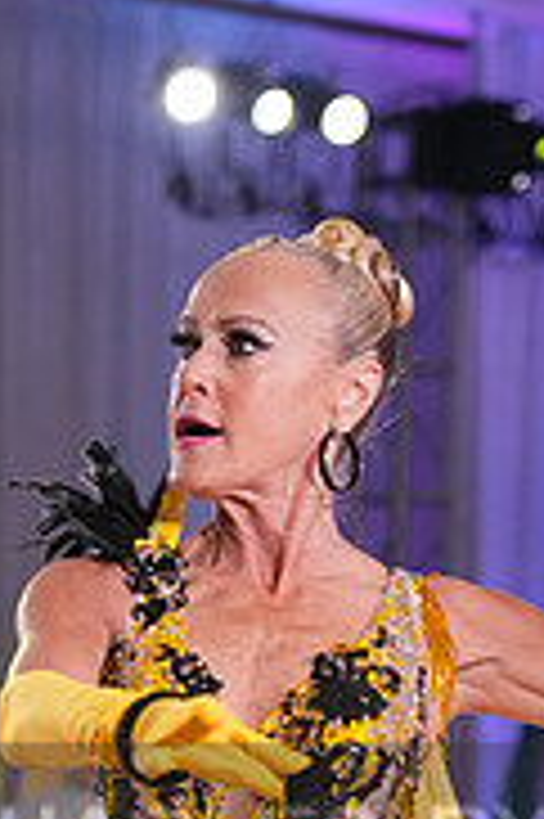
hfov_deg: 5.0
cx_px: 205
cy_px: 896
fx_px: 6222
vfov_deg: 7.5
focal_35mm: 274
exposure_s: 1/400
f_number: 4
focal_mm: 86
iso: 2000
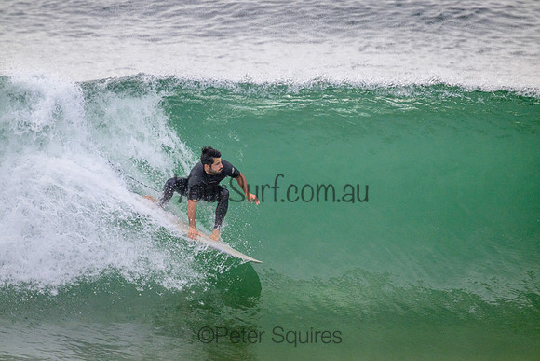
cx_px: 270
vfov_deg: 1.7
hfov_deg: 2.6
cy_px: 180
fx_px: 12002
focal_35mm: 800
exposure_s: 1/2000
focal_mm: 800
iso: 1800
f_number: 11
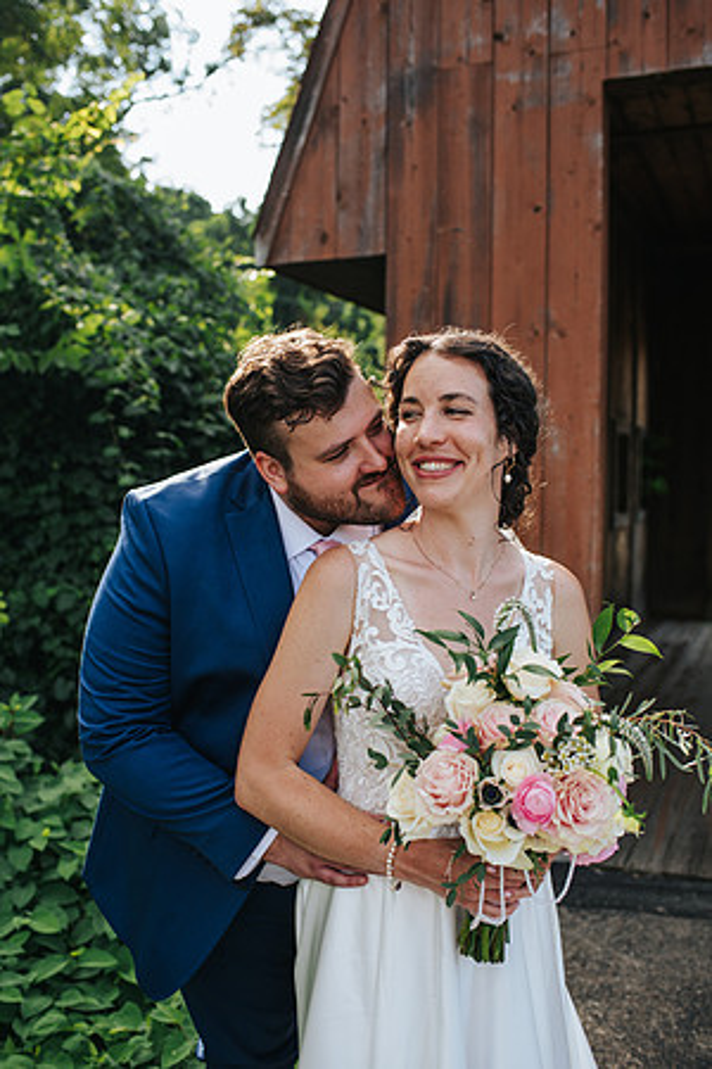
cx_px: 356
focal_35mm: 35
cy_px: 534
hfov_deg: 37.9
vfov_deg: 54.4
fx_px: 1038
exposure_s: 1/250
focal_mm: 35
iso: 100
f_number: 3.2
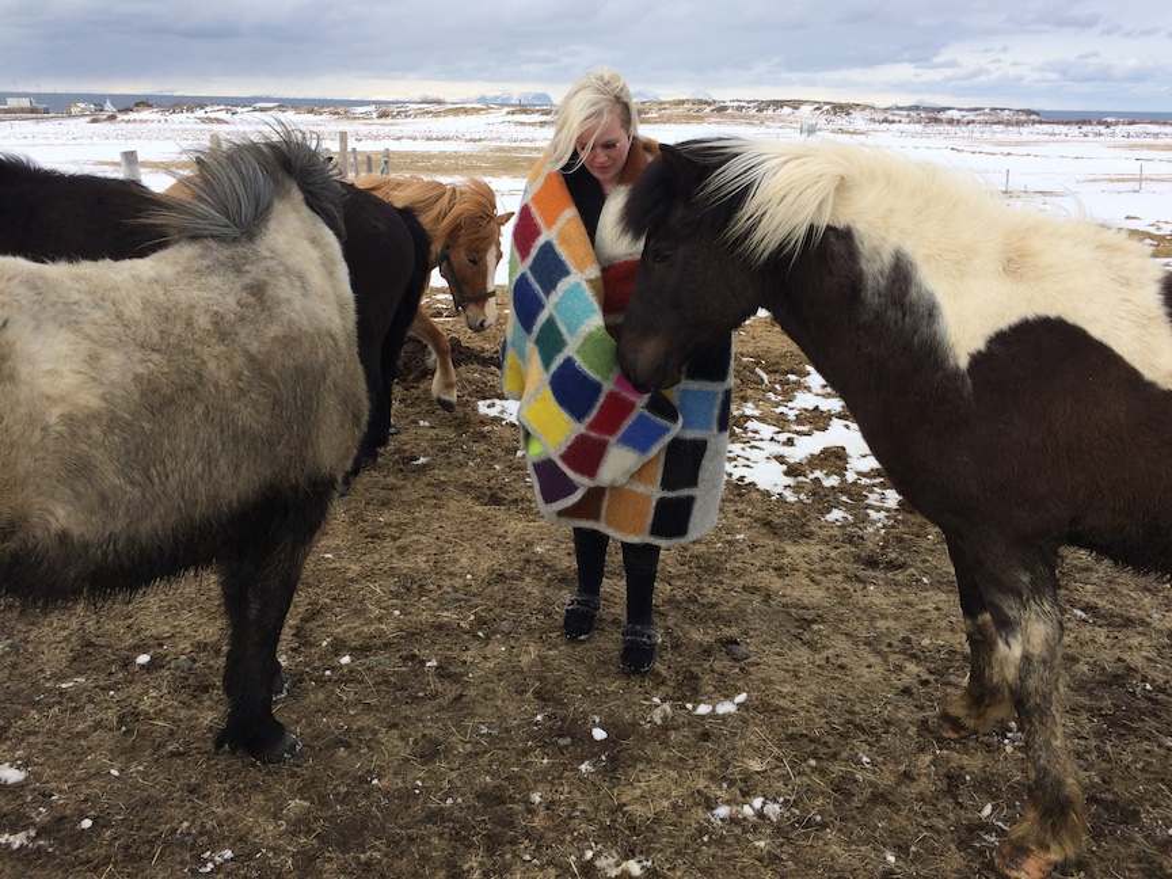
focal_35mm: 29
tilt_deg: -19.3
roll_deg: +0.3
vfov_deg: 48.2
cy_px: 440
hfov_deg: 61.7
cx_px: 586
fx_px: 982
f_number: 2.2
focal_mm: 4.15
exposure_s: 1/1709
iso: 32
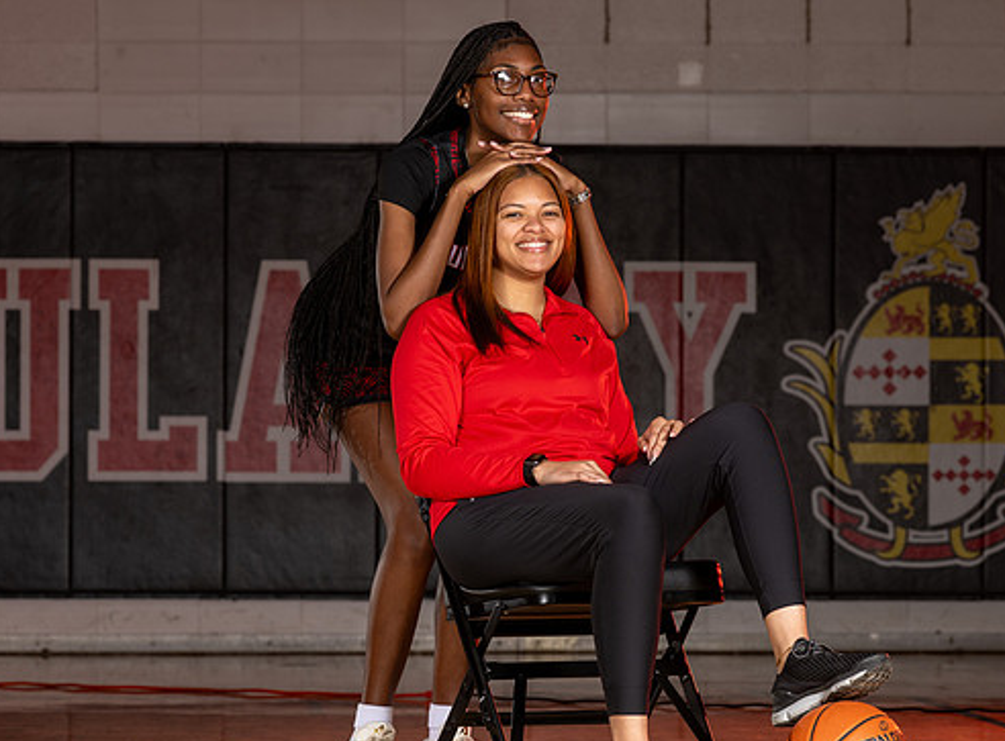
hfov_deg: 10.6
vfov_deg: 7.9
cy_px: 357
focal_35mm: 187
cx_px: 538
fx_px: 5398
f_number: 6.3
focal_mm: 110
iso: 80
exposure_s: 1/125
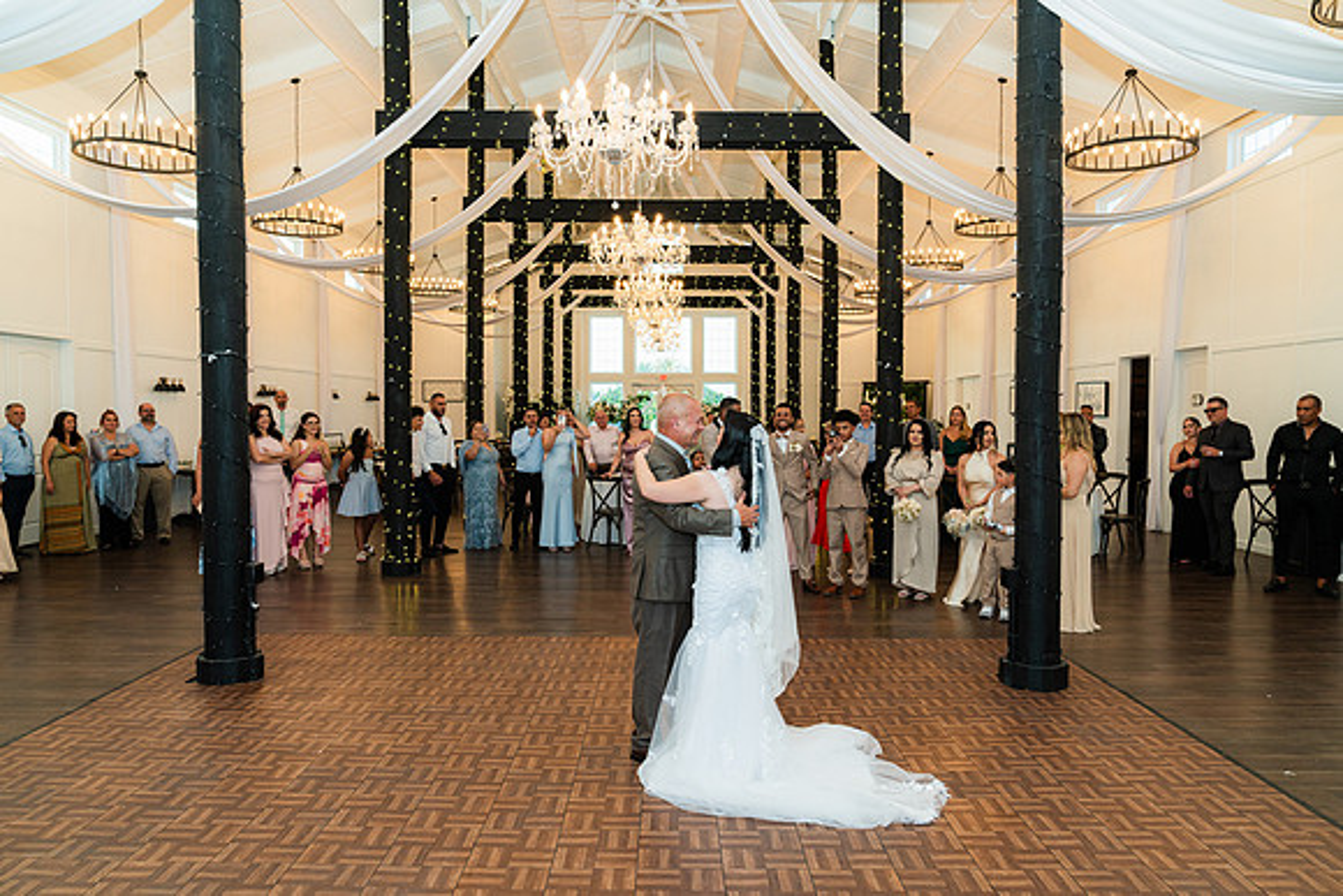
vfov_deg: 52.3
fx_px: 912
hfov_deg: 72.7
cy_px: 448
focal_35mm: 24
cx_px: 672
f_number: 4.5
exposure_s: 1/125
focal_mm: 24
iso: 400
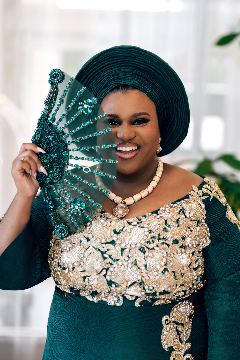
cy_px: 180
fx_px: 750
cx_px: 120
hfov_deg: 18.2
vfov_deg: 27.0
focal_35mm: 75
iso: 64
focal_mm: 50
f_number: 1.2
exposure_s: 1/160
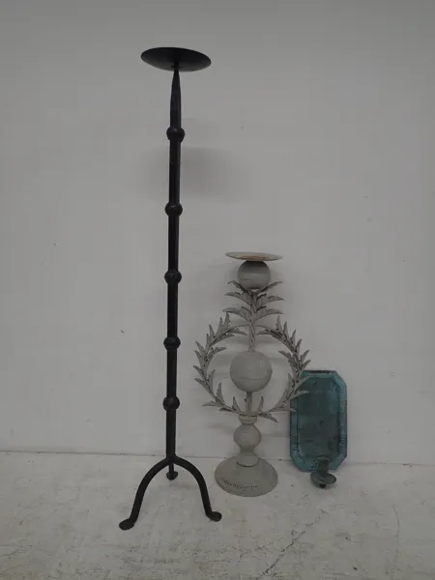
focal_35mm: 25
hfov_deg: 54.9
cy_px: 290
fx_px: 419
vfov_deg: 69.4
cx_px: 218
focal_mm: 4.5
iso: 100
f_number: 2
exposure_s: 1/100
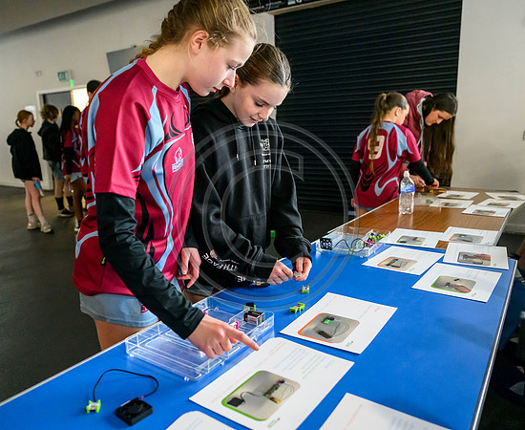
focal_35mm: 27
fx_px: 430
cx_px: 250
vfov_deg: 53.1
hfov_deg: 62.8
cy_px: 215
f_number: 3.2
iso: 12800
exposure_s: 1/800
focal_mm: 24
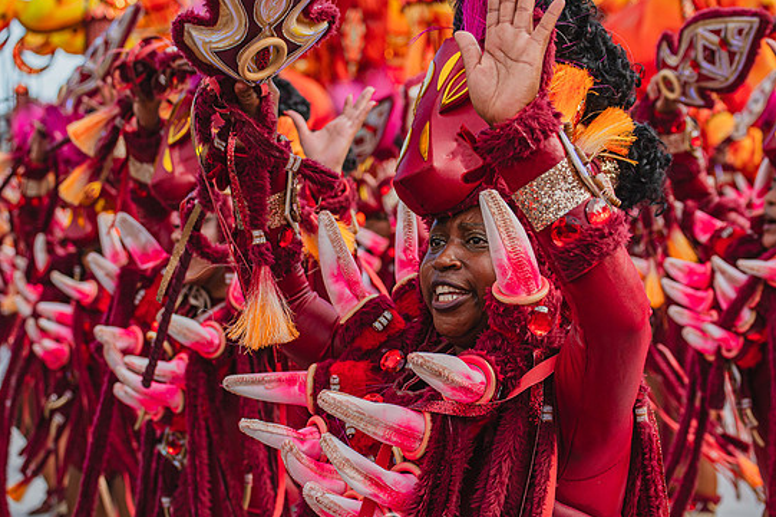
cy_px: 270
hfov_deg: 27.0
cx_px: 392
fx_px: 1616
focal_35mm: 75
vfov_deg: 18.2
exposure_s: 1/1600
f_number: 5.6
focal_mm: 70
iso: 640
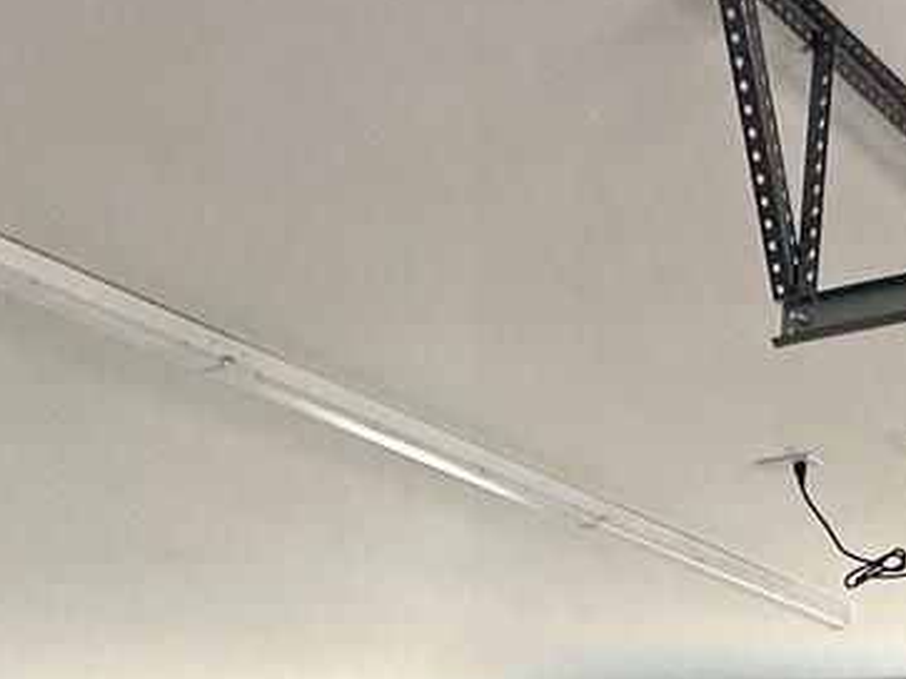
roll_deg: -2.4
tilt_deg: -4.9
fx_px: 2067
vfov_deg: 15.6
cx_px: 424
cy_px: 1263
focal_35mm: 79
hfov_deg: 24.7
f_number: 2.2
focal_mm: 2.22
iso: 100
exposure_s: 1/99
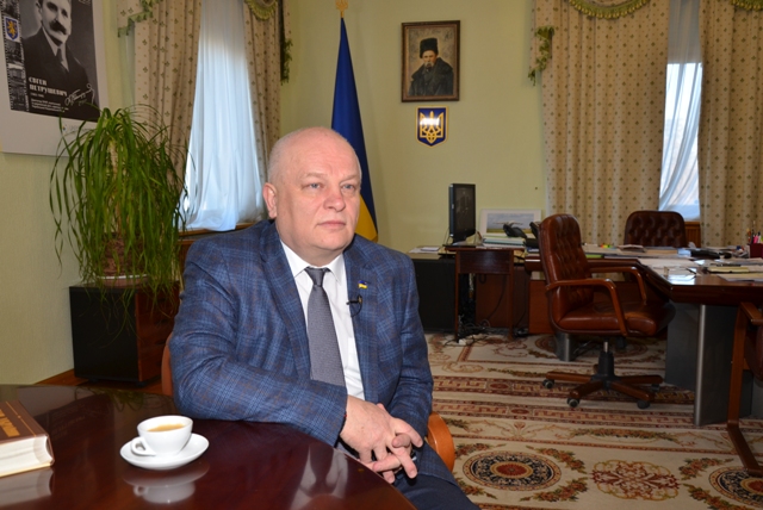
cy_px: 255
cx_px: 382
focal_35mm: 32
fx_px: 668
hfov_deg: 59.4
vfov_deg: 41.8
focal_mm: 21
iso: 250
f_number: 5
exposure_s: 1/60
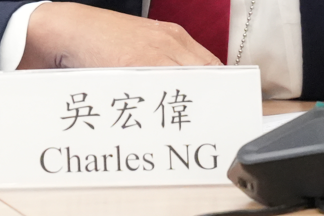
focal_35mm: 1072
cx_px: -219
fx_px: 9646
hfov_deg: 1.9
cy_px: -276
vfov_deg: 1.3
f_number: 4
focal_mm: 176
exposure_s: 1/160
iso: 10000
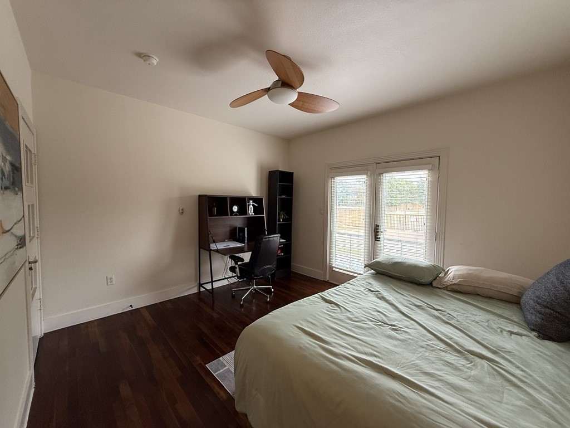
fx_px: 231
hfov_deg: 102.1
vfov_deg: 85.7
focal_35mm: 14
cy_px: 214
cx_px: 285
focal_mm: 2.22
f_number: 2.2
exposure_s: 1/99
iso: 200
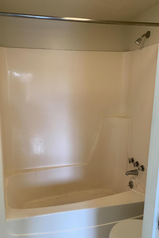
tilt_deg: -10.2
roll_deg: +0.3
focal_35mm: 28
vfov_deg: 65.5
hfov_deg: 46.3
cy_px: 121
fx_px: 185
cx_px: 72
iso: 100
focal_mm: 4.25
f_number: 1.8
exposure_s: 1/60
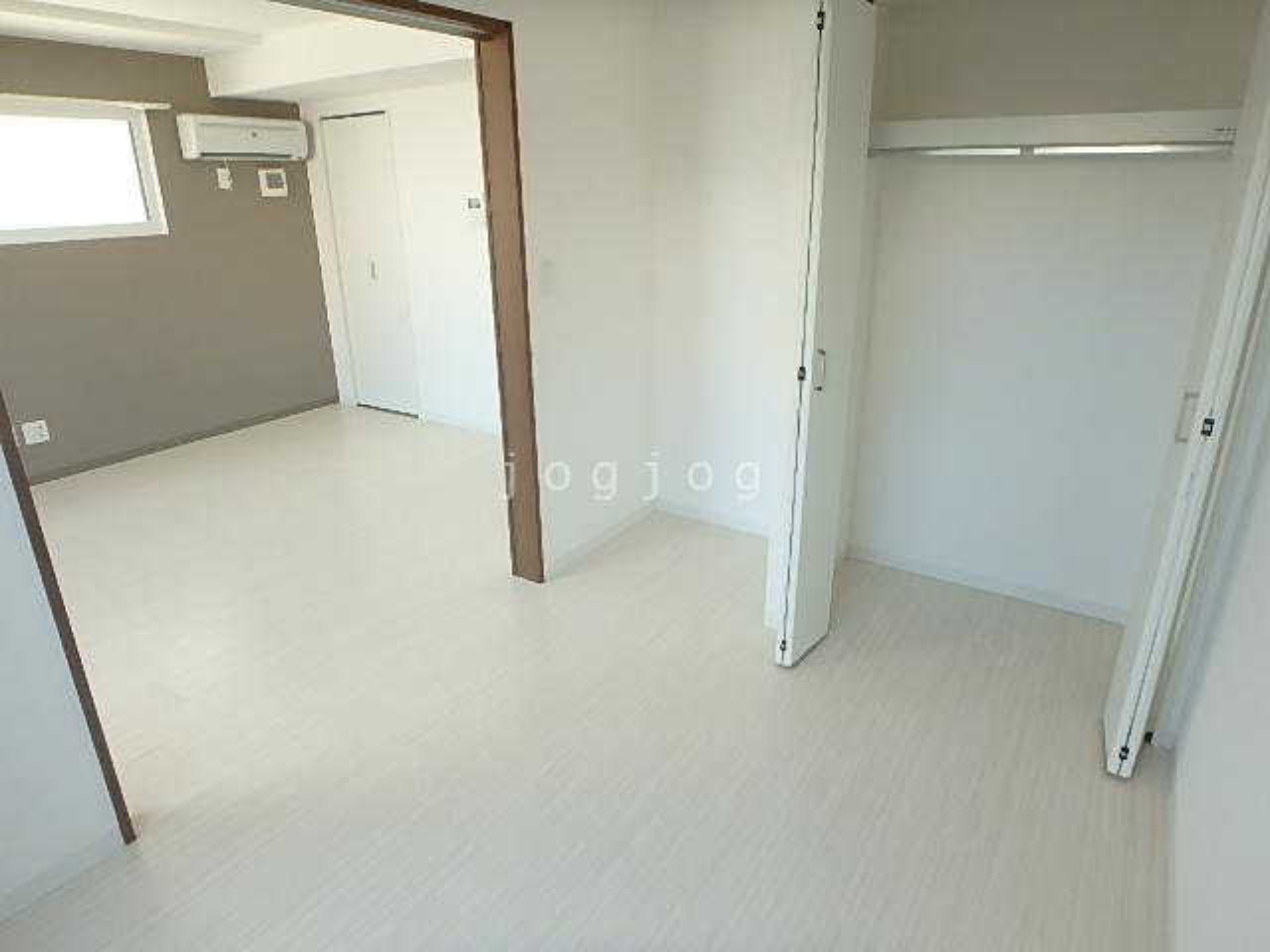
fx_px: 770
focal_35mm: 21
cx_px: 635
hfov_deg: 79.0
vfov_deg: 63.4
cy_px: 476
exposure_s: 1/40
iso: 200
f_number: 3.5
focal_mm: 3.7
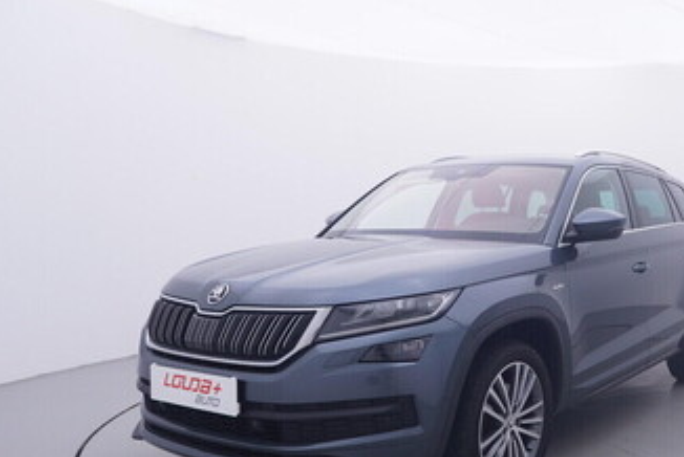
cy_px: 263
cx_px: 530
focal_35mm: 38
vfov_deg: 35.2
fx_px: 720
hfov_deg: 48.5
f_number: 5
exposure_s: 1/80
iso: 200
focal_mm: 15
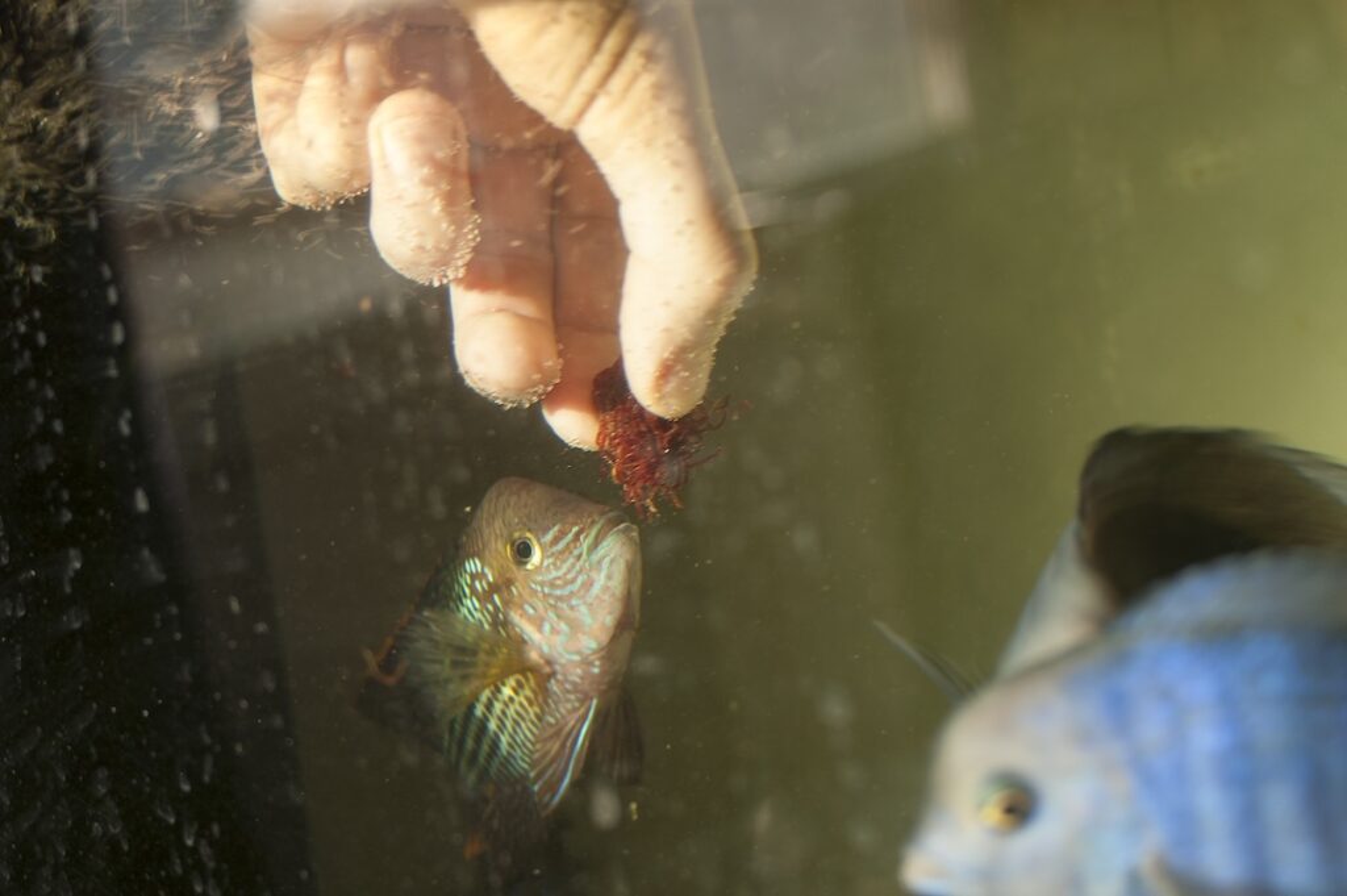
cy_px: 448
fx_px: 2243
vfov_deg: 22.6
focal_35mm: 60
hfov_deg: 33.4
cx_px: 674
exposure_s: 1/60
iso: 100
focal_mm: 40
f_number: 4.5
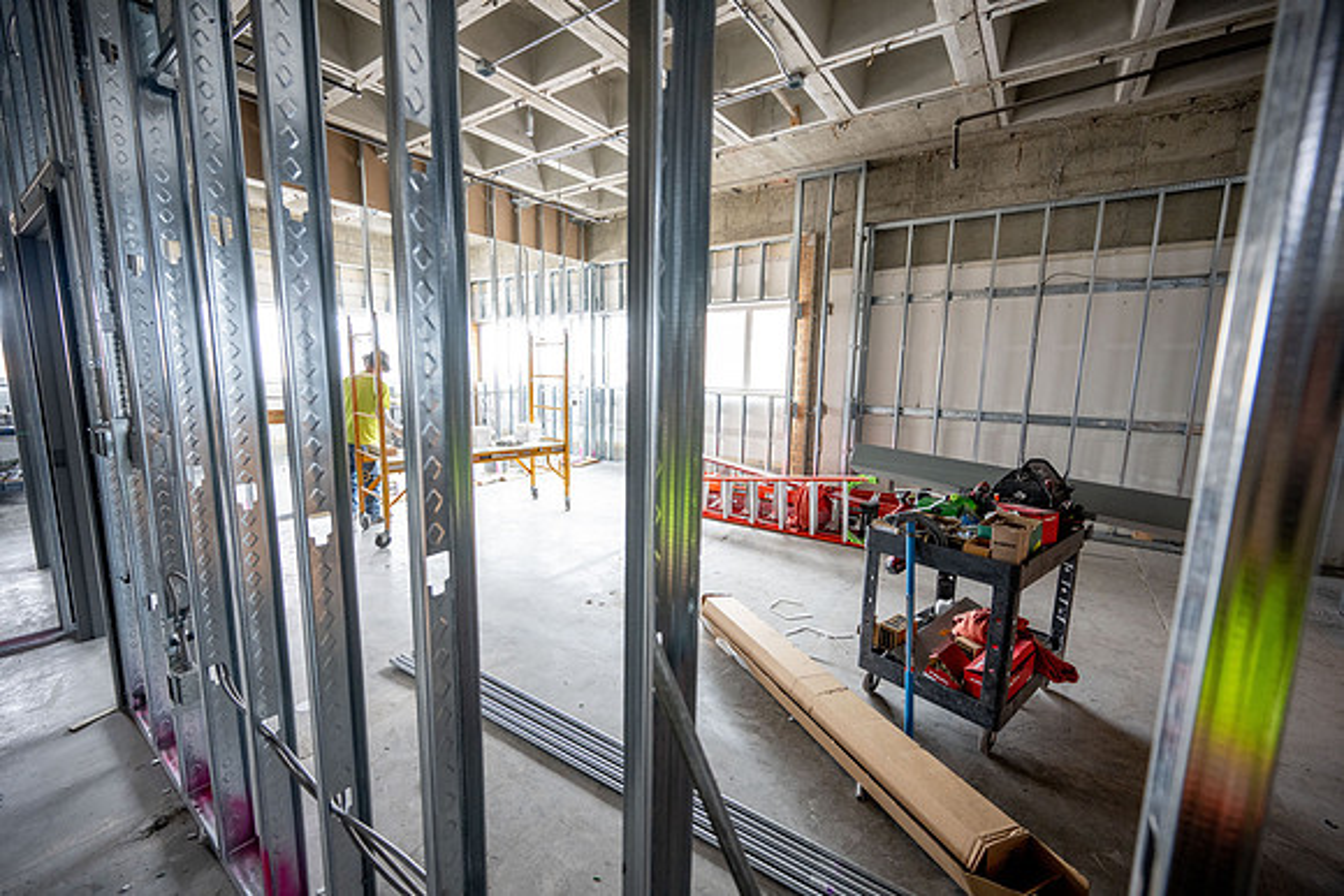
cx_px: 672
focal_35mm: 14
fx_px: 523
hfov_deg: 104.2
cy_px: 448
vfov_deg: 81.2
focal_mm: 14
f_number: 4
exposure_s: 1/125
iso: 1000
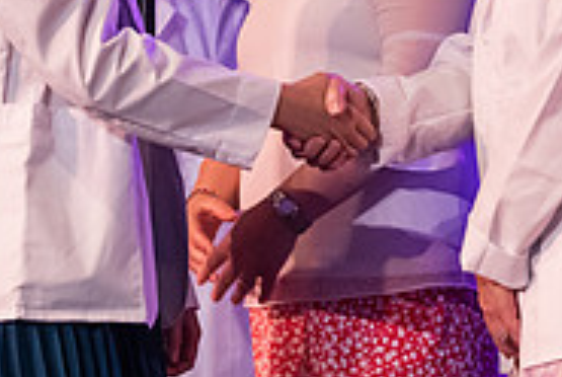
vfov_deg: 5.1
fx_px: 4206
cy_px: -65
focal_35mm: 269
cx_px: 325
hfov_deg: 7.6
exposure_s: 1/200
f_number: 3.2
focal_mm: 86
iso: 4000
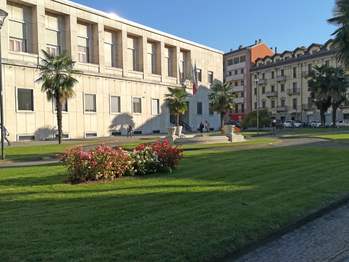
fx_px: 333
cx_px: 174
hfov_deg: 55.4
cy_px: 131
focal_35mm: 33
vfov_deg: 42.9
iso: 50
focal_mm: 3.83
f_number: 2.2
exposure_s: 1/849
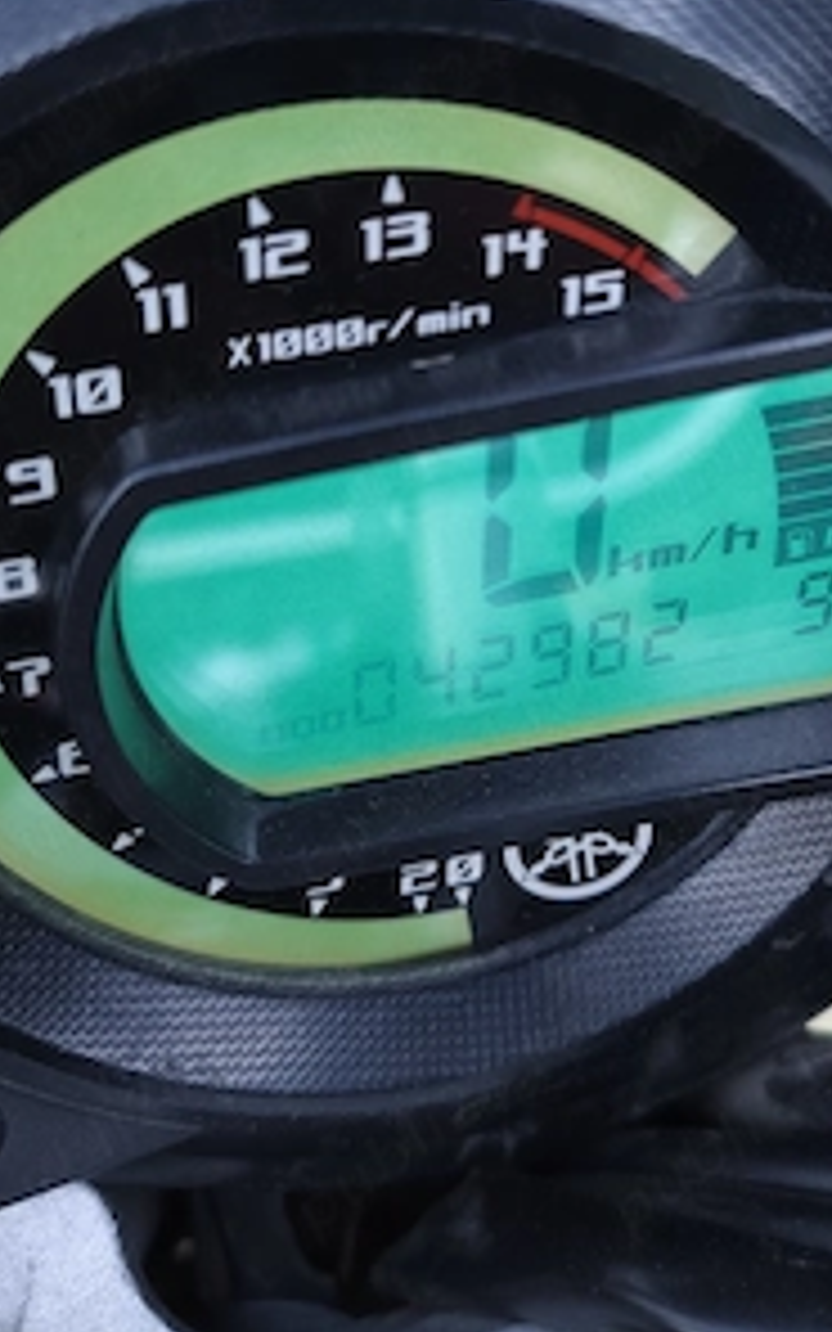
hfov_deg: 37.6
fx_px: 1197
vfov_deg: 57.5
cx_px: 598
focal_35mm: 33
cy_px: 508
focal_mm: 6.04
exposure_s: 1/21.5
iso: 3200
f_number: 1.7
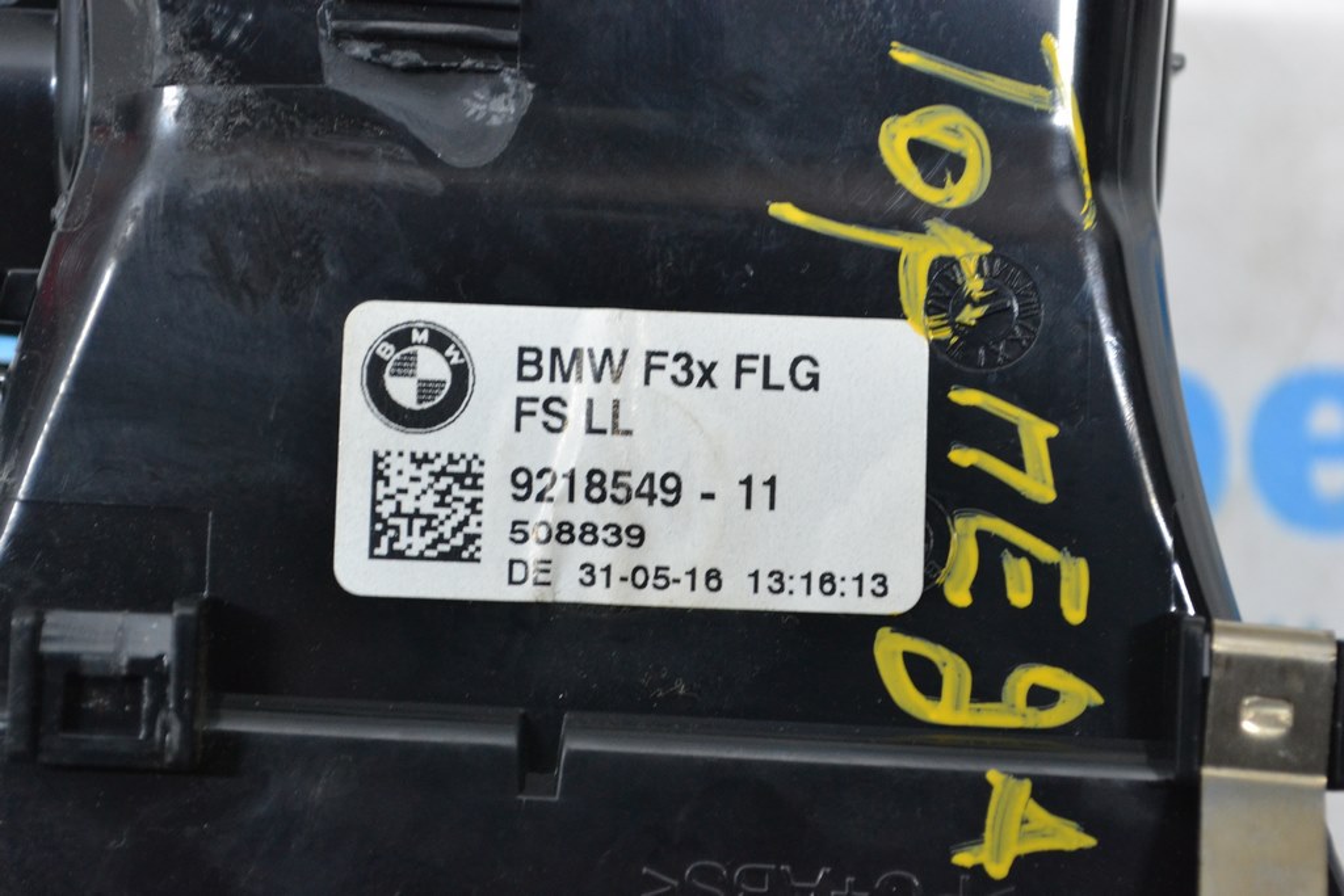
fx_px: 3080
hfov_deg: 24.6
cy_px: 448
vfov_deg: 16.6
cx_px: 672
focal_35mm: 82
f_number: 5.6
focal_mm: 55
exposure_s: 1/60
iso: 1250
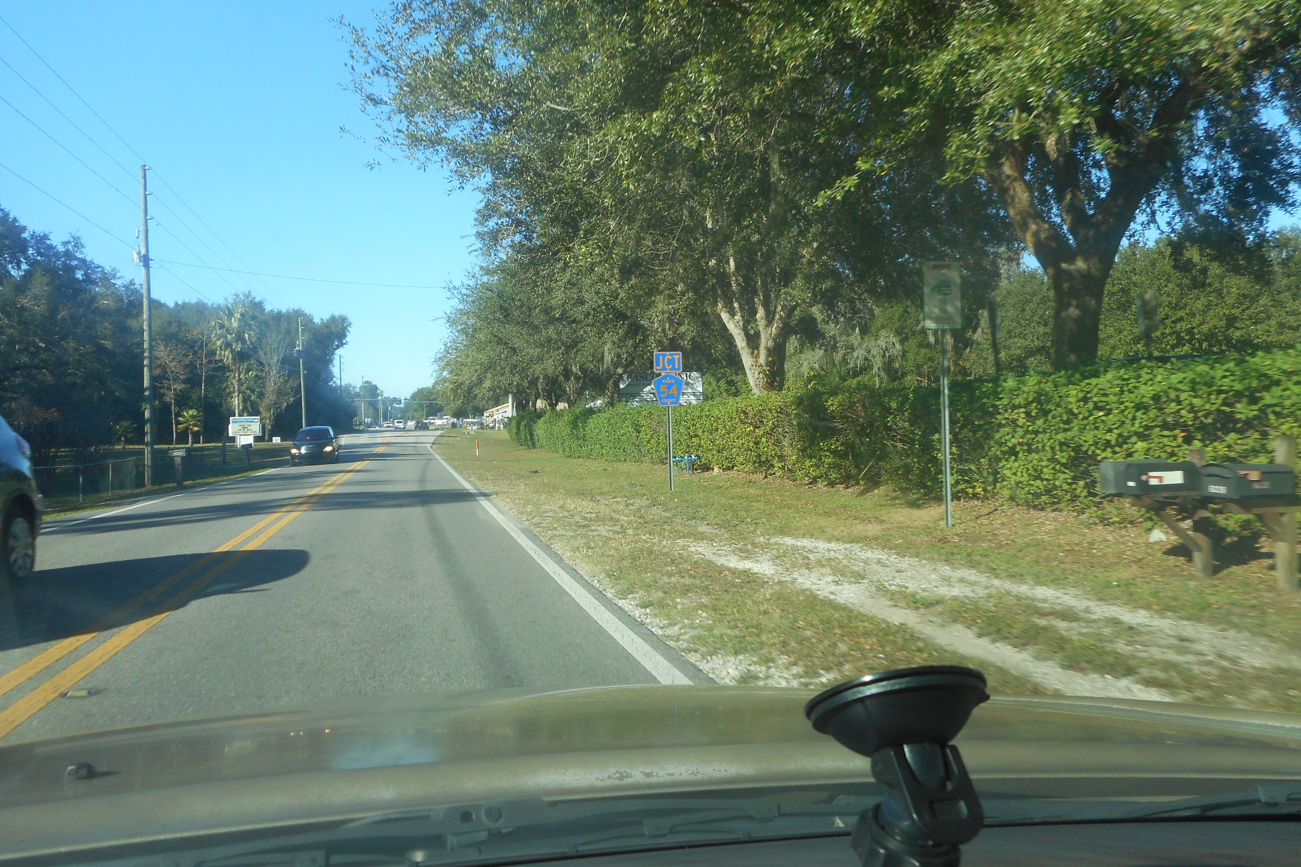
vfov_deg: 47.9
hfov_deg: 67.4
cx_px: 651
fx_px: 976
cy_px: 391
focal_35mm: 27
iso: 80
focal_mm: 4.5
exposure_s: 1/320
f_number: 3.7
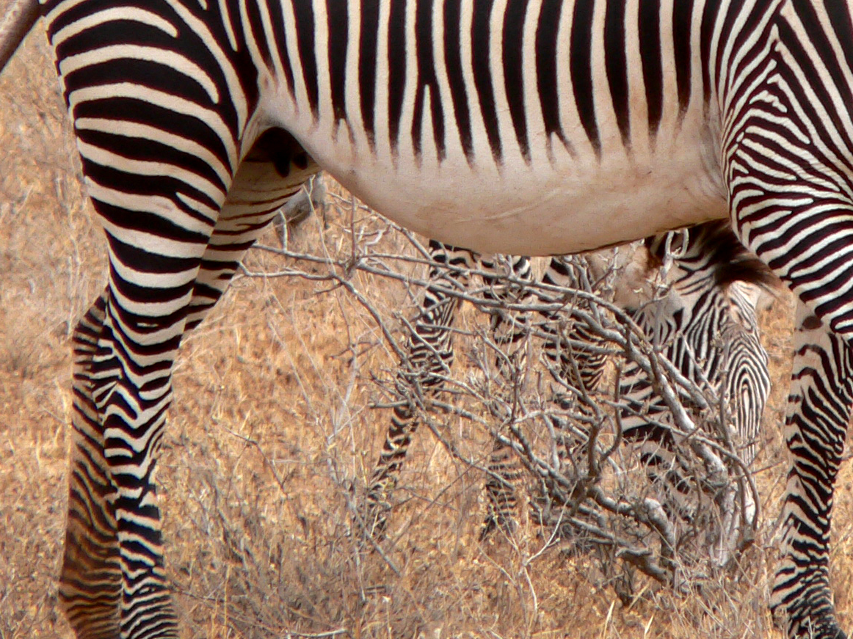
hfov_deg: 2.1
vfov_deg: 1.6
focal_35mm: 952
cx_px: 814
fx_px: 23454
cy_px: 146
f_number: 4
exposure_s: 1/400
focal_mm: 72
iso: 80
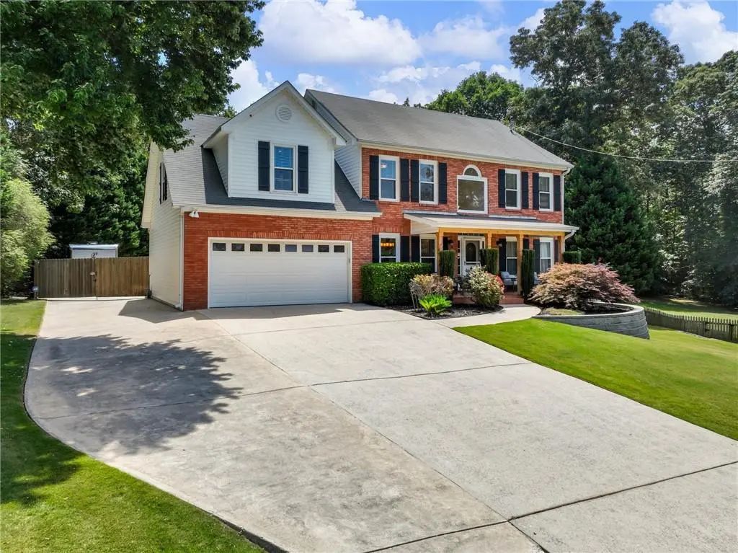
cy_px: 276
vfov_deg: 56.8
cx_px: 369
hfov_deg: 71.6
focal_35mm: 24
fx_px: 511
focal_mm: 12.29
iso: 100
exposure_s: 1/120
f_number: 8
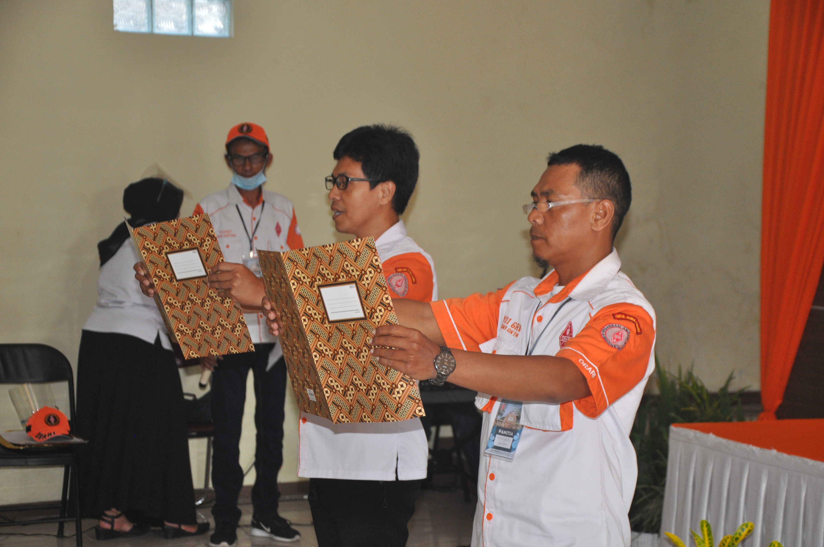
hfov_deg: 26.0
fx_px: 1783
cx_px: 412
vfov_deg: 17.4
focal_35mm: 78
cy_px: 274
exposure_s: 1/60
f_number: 5
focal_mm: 52
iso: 800
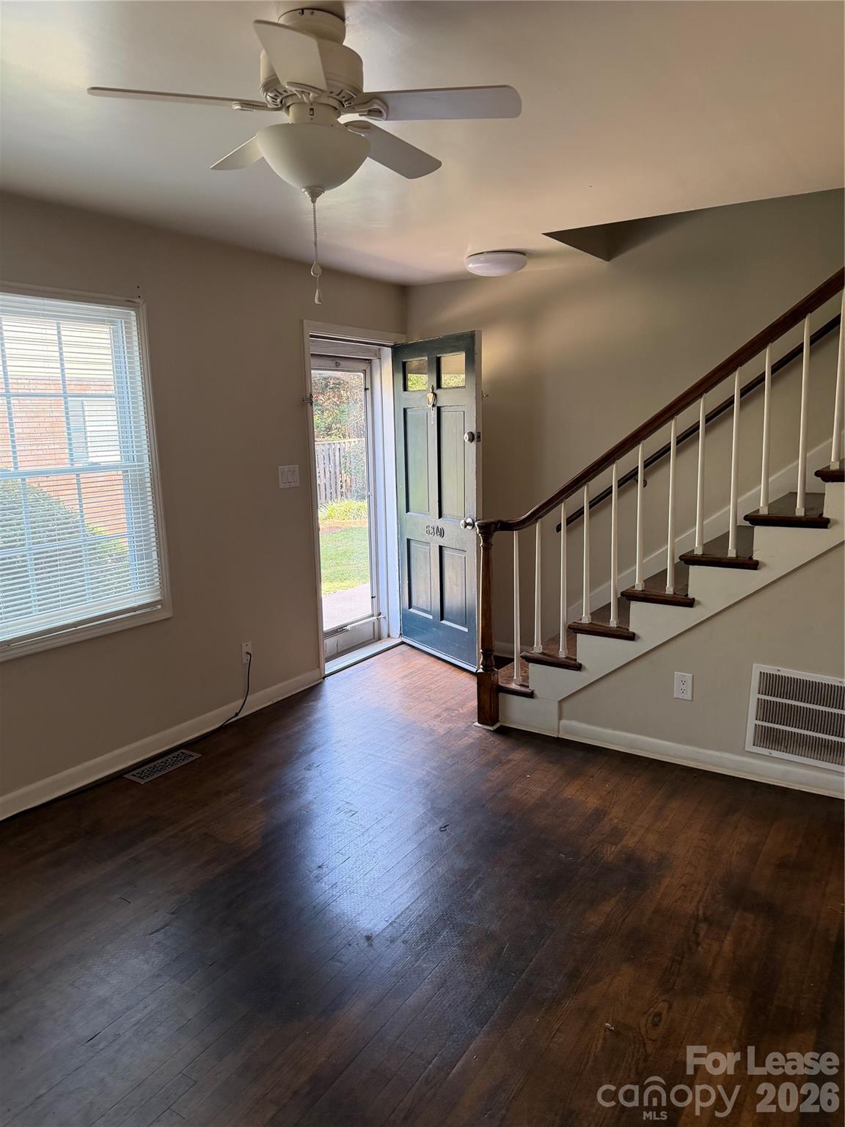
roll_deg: +0.6
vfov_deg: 71.6
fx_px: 781
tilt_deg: -10.8
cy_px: 564
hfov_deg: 56.8
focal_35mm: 24
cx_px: 422
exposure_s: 1/121
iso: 200
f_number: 1.78
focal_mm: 6.76
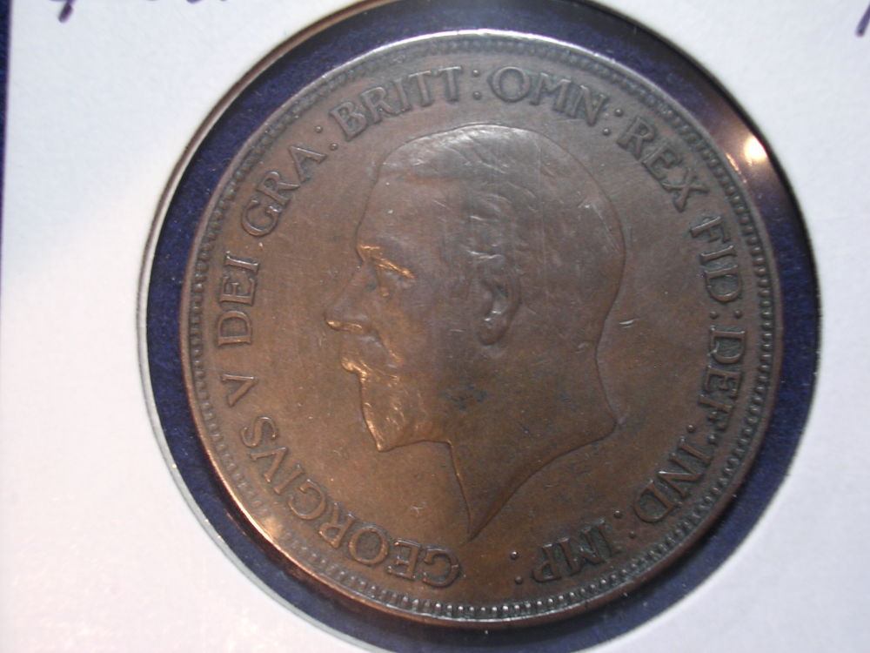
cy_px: 326
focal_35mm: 53
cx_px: 435
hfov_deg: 36.2
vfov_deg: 27.5
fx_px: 1332
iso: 100
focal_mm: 8
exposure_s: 1/5.3
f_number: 3.2
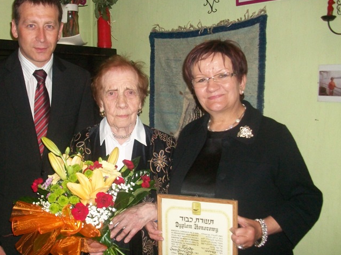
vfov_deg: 33.5
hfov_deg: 43.5
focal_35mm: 43
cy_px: 138
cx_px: 127
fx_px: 423
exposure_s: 1/60
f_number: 2.8
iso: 200
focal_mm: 5.7
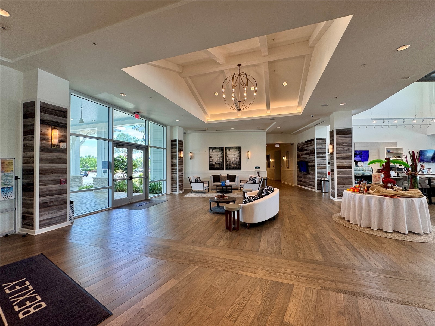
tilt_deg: +0.4
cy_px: 163
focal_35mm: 14
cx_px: 218
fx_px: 176
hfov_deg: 102.1
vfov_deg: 85.7
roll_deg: +0.8
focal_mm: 2.22
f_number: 2.2
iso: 100
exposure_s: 1/120
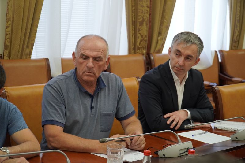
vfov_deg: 20.2
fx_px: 459
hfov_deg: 29.9
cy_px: 82
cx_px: 122
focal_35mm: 68
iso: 1600
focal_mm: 45
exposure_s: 1/160
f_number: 4
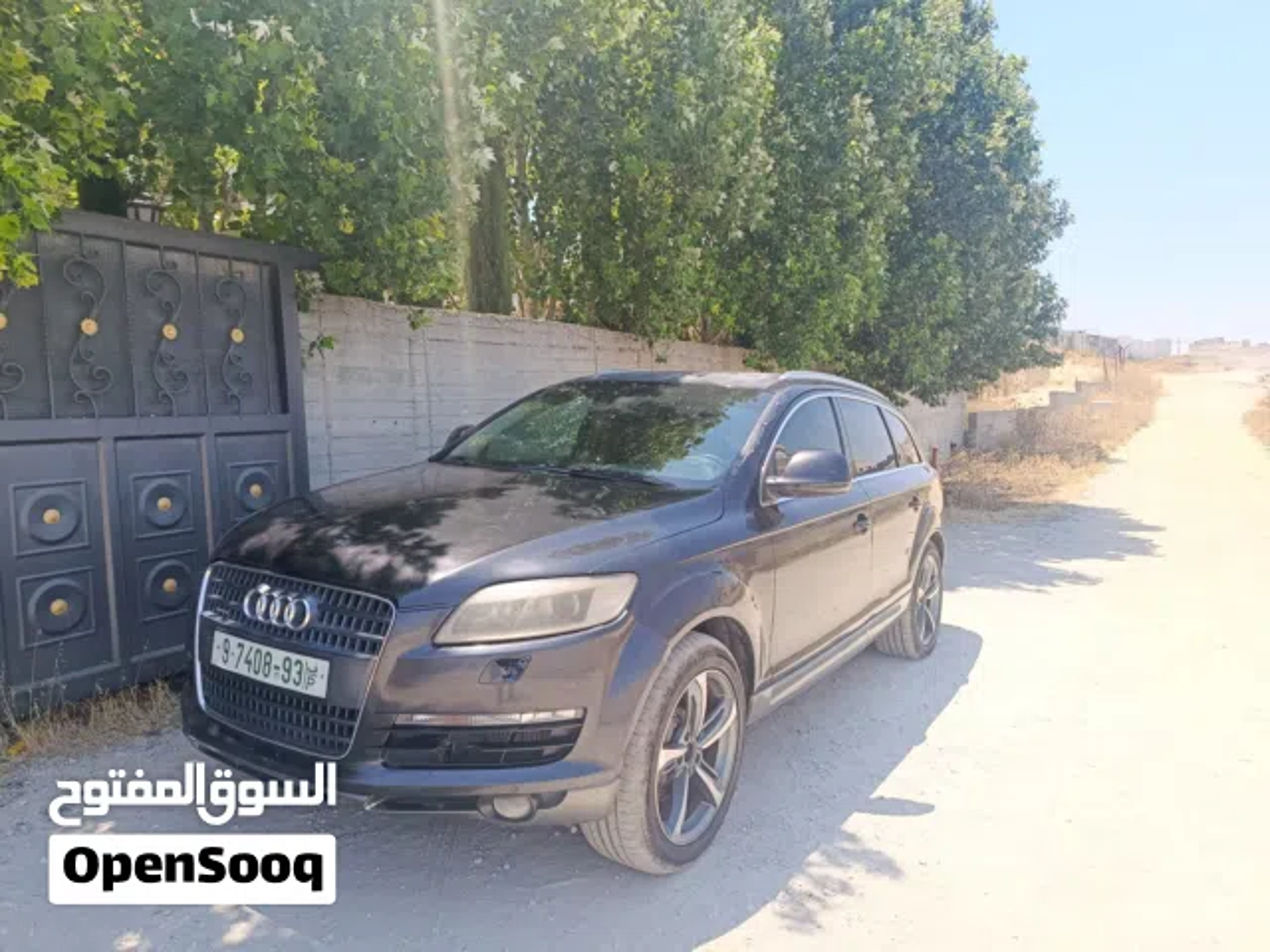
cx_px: 635
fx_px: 881
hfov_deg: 71.6
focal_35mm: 24
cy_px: 476
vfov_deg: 56.8
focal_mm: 5.24
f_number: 1.7
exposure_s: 1/221
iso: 50
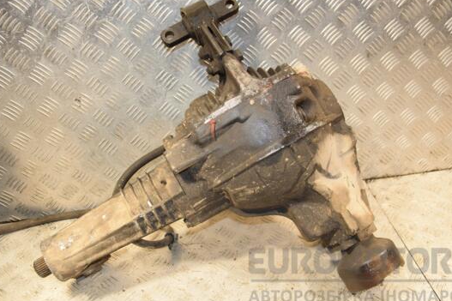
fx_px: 515
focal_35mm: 41
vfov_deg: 32.6
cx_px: 232
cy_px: 147
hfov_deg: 47.4
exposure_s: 1/200
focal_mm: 24
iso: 800
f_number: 5
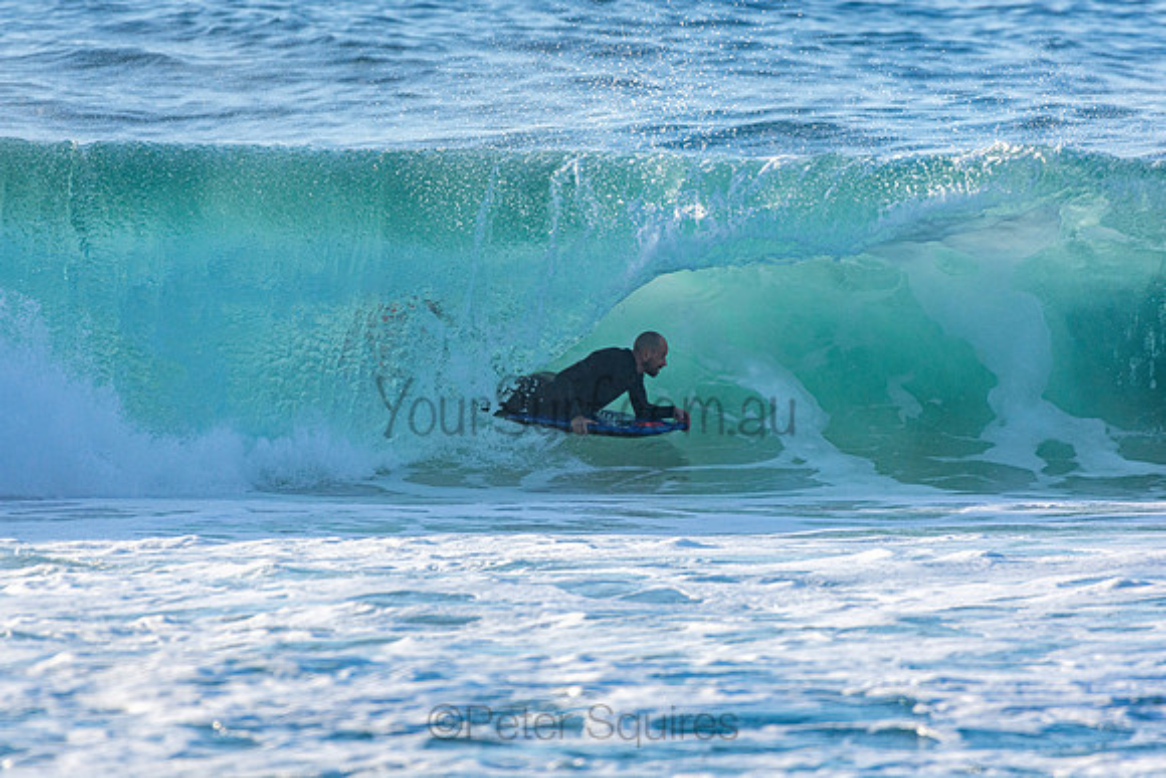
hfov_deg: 2.7
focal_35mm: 750
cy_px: 389
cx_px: 583
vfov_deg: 1.8
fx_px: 24296
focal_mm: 500
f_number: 5.6
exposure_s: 1/1250
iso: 250
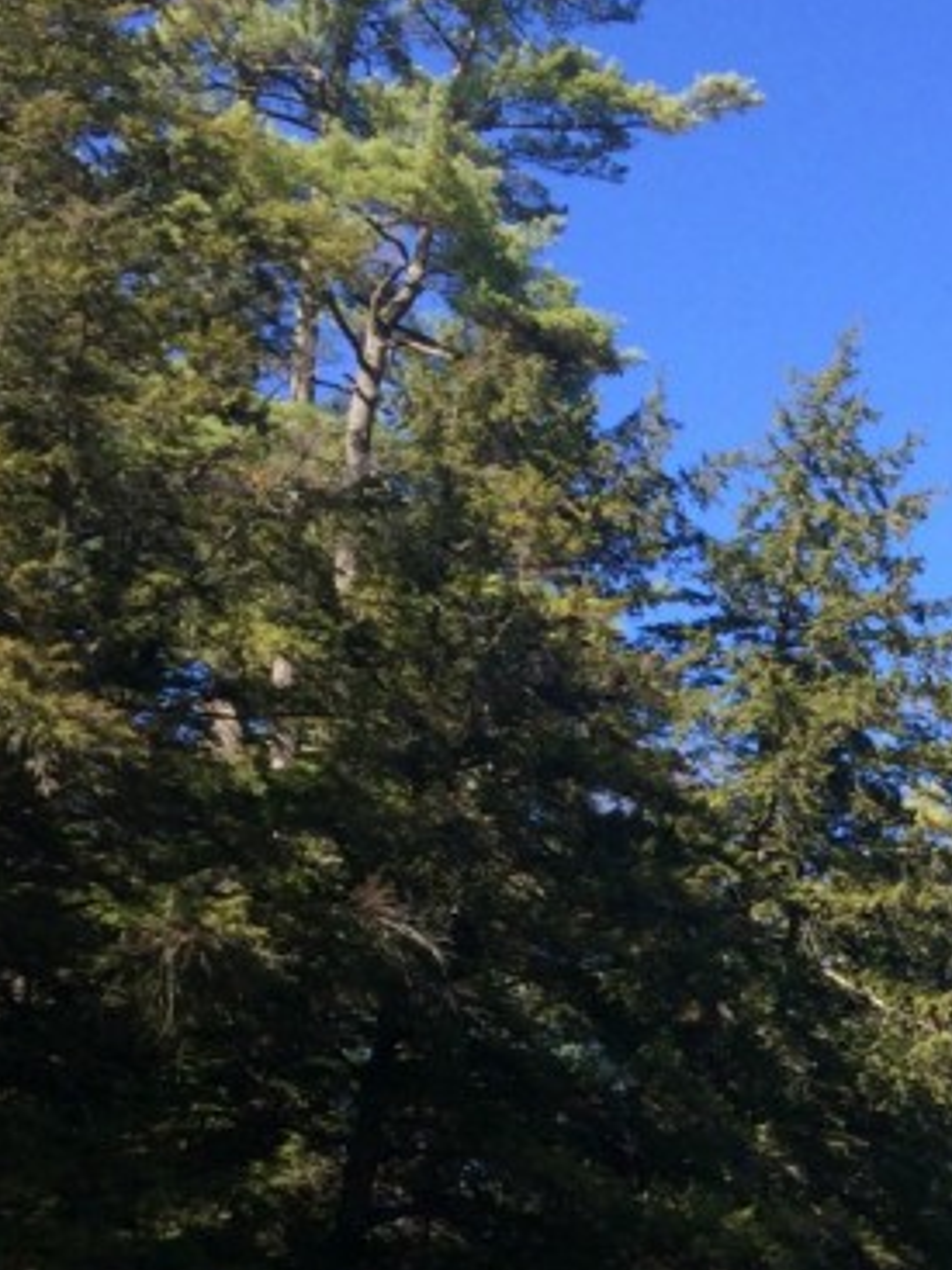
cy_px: 1381
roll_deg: +0.4
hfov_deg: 17.2
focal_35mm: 81
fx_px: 2972
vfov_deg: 22.8
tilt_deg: +7.2
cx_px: 1208
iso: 32
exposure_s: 1/695
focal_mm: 4.15
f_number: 2.2
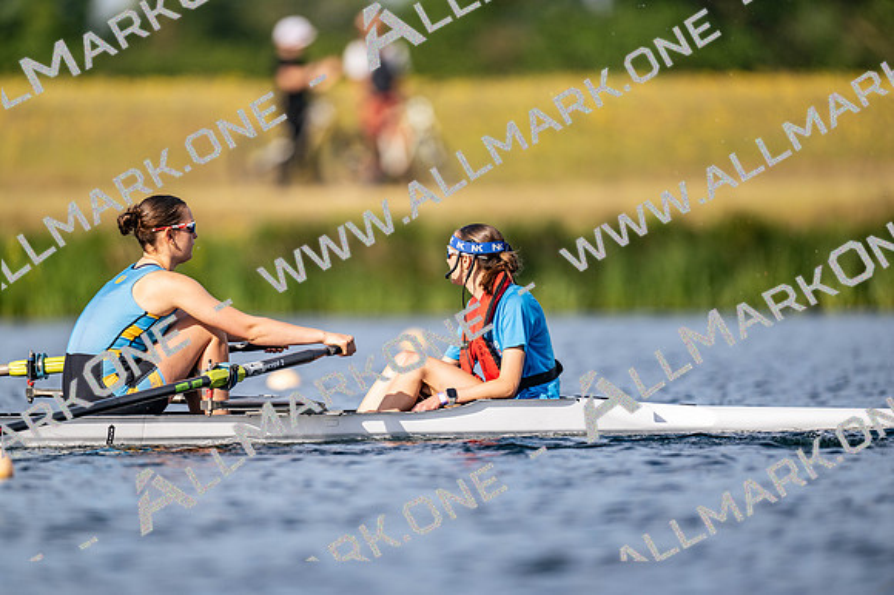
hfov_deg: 3.4
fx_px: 14894
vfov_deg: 2.3
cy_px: 298
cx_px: 447
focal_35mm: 600
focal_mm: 600
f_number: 4
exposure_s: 1/2500
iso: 220
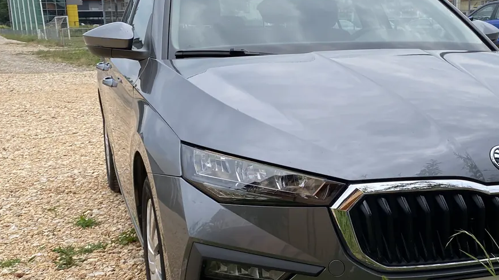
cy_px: 189
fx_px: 688
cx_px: 363
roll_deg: +1.6
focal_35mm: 52
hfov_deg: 39.0
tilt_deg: -13.0
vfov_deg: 22.9
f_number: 1.8
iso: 32
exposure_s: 1/1727
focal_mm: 4.25
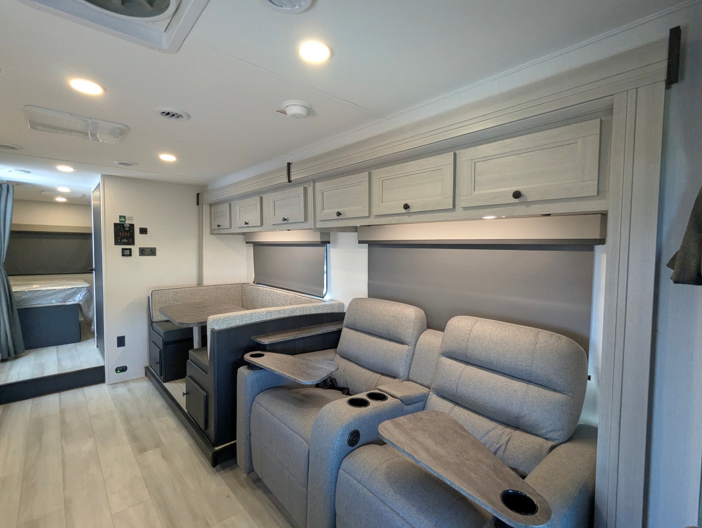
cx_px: 351
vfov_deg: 78.2
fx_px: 325
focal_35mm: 16
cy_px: 264
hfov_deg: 94.4
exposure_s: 1/80.6
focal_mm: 2.35
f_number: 2.2
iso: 362
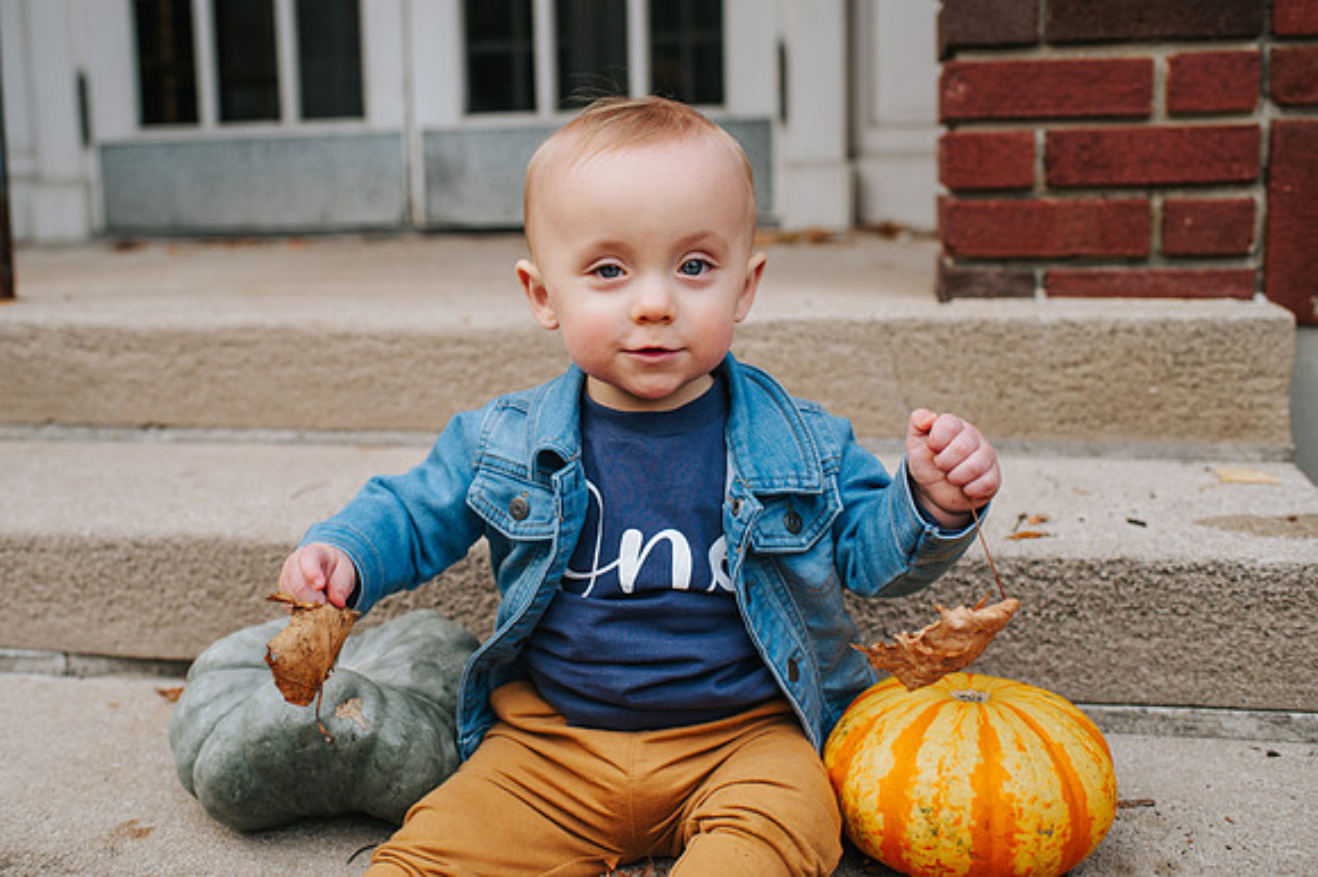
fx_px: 1418
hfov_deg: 49.8
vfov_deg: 34.4
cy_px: 405
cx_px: 609
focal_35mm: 39
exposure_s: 1/320
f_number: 3.2
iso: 560
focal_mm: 35
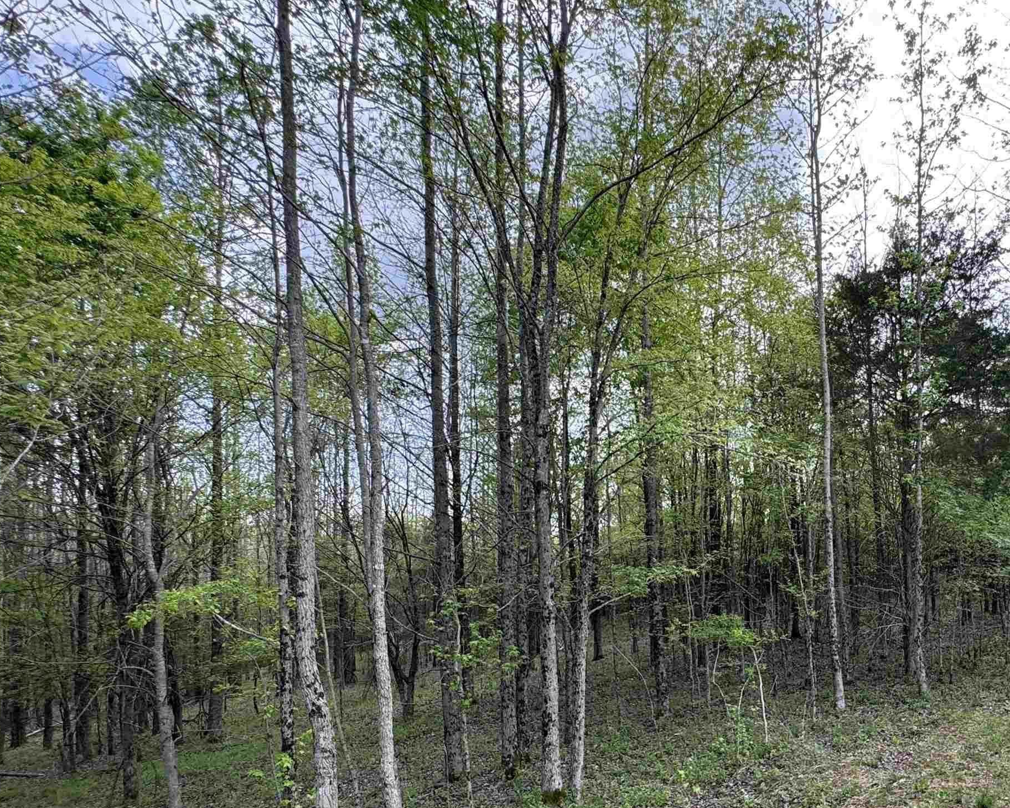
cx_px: 744
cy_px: 575
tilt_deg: +1.5
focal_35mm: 23
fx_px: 688
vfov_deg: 58.6
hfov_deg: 68.4
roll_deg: +0.8
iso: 40
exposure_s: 1/214
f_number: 2.2
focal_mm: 2.22
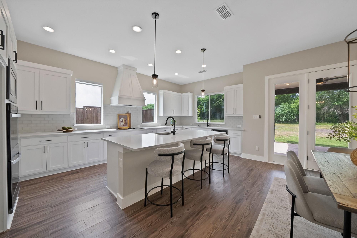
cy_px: 119
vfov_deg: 90.1
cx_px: 178
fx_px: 119
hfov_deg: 112.6
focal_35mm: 12
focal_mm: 12
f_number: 9
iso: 6400
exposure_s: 1/160
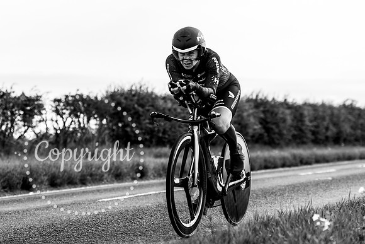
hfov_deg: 18.8
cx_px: 179
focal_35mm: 109
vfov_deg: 12.6
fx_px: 1103
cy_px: 103
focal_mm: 78
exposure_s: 1/1000
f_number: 3.2
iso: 100
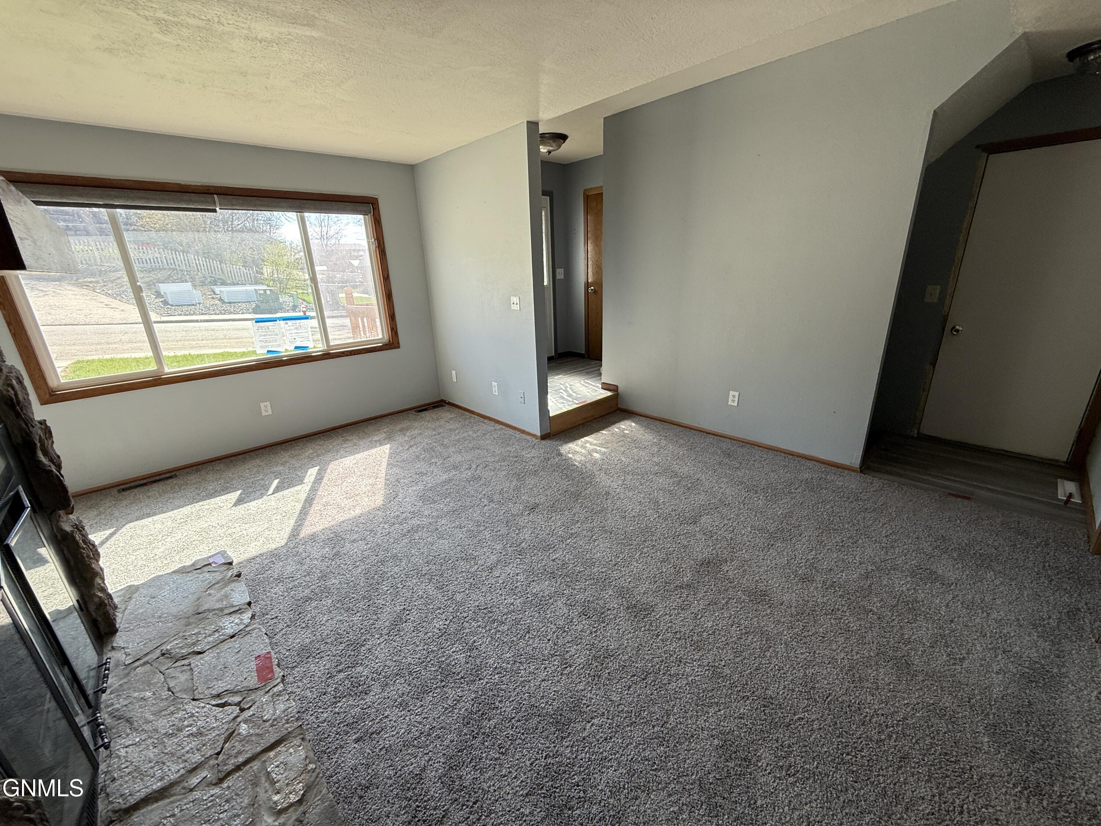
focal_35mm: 14
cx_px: 550
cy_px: 413
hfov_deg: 102.1
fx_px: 445
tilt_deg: -18.5
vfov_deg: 85.7
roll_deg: +2.0
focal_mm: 2.22
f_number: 2.2
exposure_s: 1/103
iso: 64
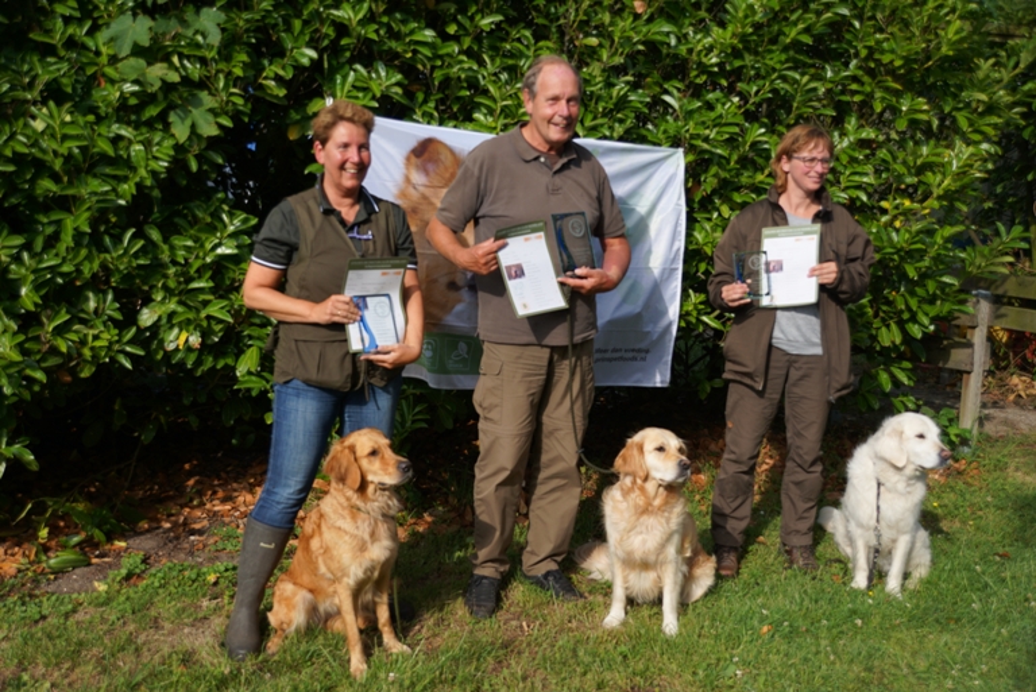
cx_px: 518
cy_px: 346
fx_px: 1123
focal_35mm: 39
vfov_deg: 34.3
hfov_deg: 49.5
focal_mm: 26
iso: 100
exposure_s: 1/500
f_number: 4.5
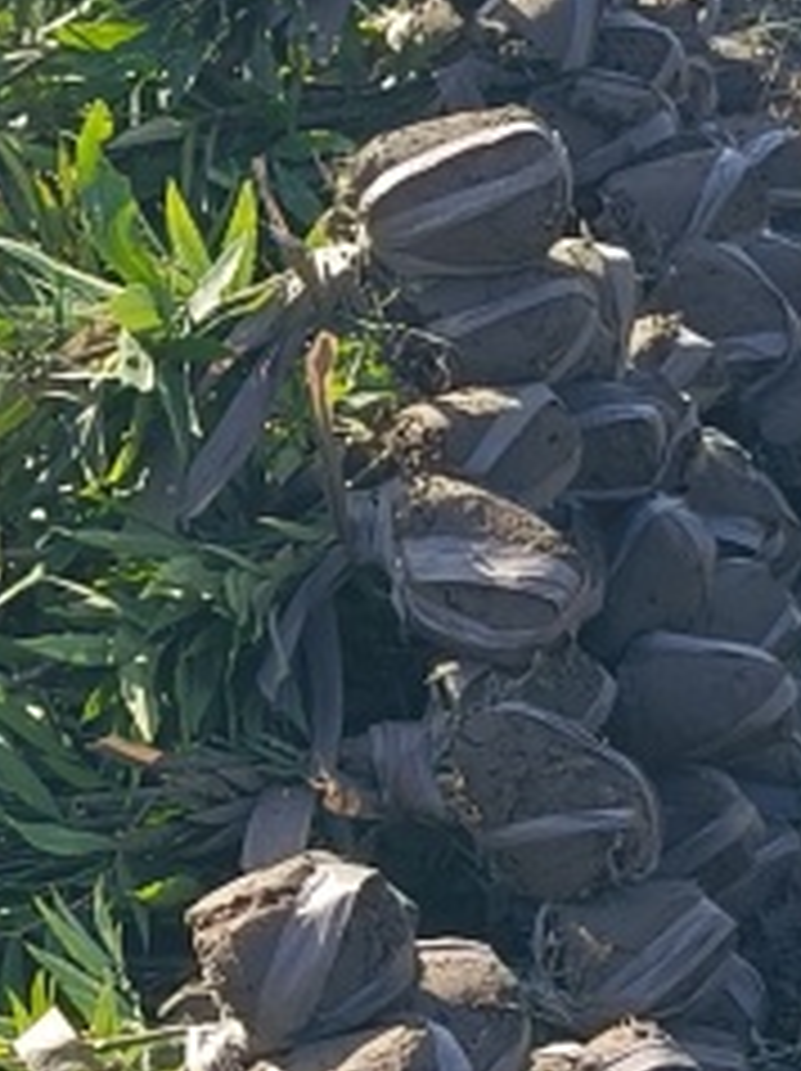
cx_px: -526
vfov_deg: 10.8
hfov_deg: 7.8
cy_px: 515
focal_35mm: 184
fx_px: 5687
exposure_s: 1/1422
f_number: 1.8
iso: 80
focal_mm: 4.84
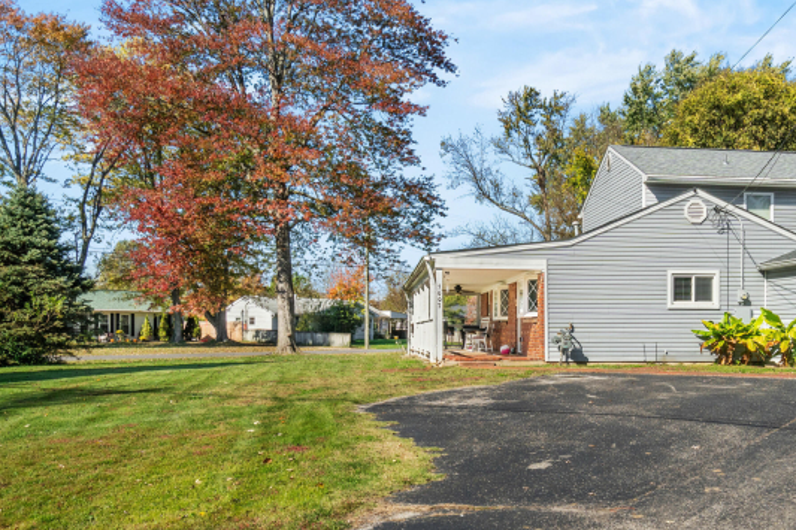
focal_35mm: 38
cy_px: 325
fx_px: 840
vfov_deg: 34.9
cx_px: 517
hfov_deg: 50.0
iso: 400
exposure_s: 1/1250
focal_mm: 18
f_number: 8
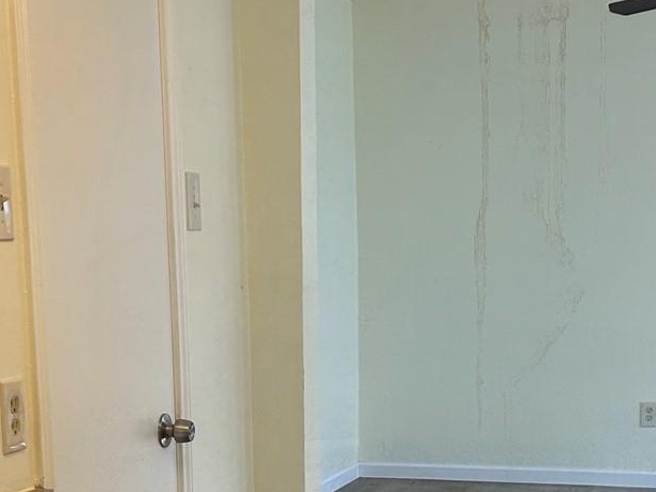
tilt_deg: -10.1
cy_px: 502
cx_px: 204
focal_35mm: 87
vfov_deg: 16.6
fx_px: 1649
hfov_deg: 22.4
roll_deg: +1.1
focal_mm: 5.7
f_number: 1.5
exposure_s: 1/120
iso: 40
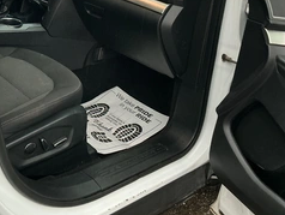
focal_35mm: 47
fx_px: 387
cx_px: 91
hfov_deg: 39.8
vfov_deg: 30.1
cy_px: 37
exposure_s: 1/60
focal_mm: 3
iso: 125
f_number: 1.8
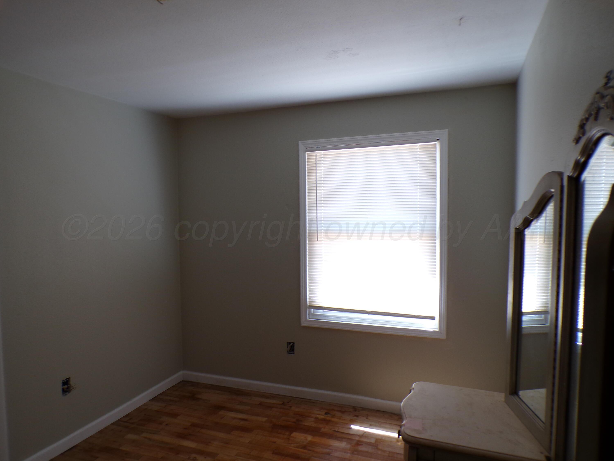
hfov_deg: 71.6
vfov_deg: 56.8
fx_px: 426
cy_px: 230
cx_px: 307
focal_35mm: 24
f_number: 3
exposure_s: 1/42
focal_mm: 4.3
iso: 100
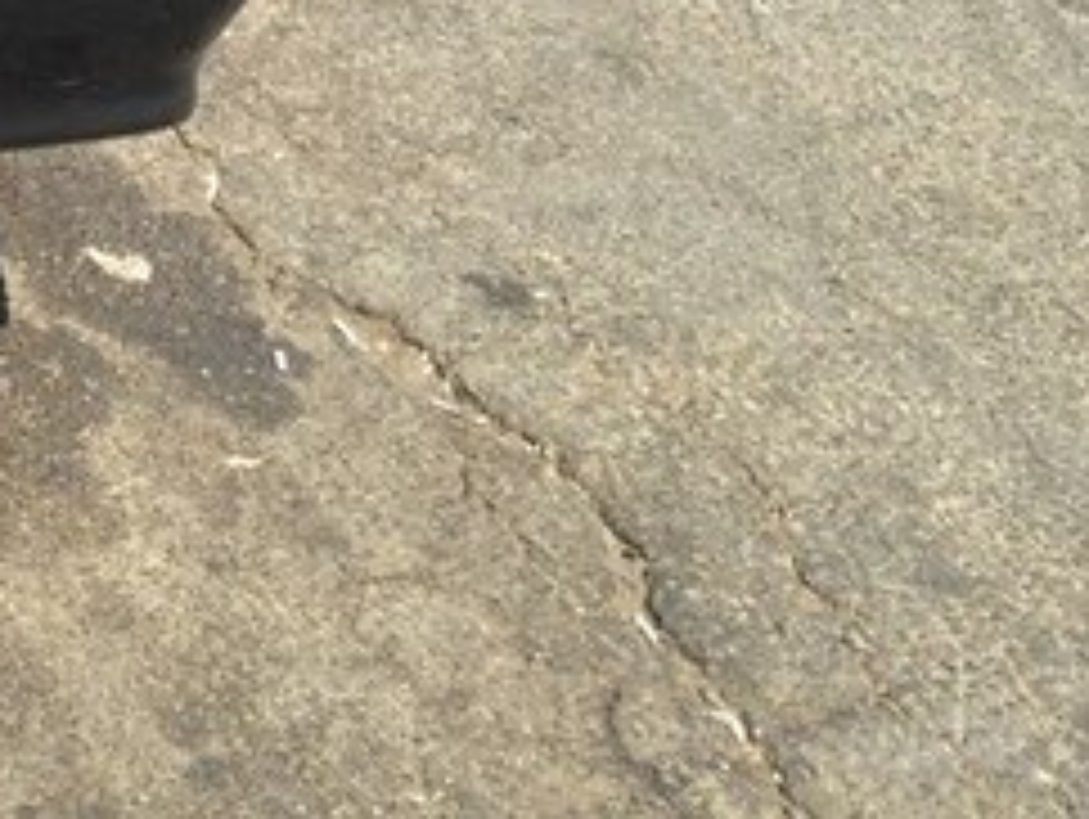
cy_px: -290
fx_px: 2834
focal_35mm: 90
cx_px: -288
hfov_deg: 20.1
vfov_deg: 15.5
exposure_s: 1/596
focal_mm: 4.12
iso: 50
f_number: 2.4
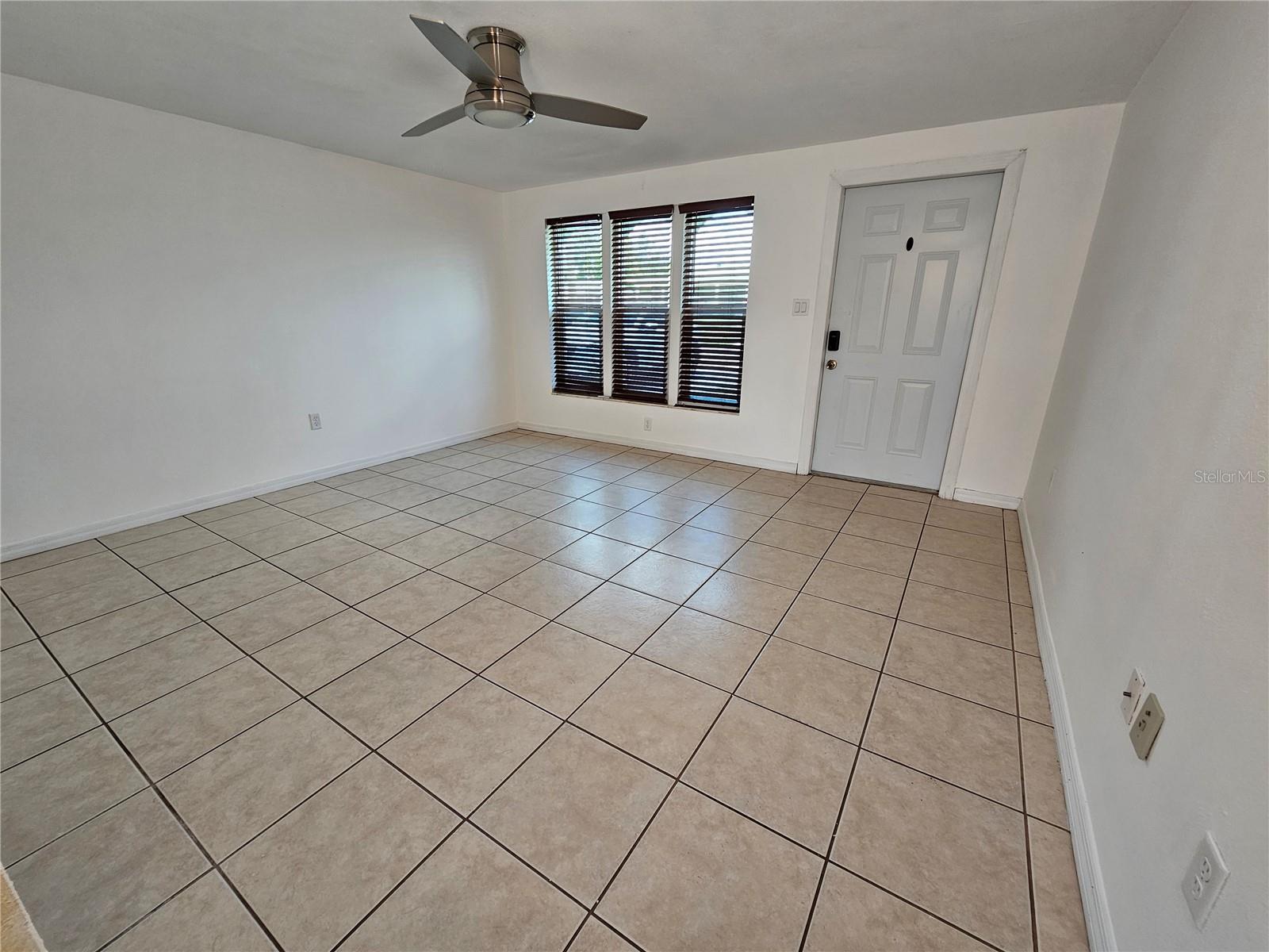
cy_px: 476
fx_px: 477
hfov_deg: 106.2
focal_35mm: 13
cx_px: 634
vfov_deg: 89.9
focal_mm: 2.2
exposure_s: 1/77.4
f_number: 2.2
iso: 100
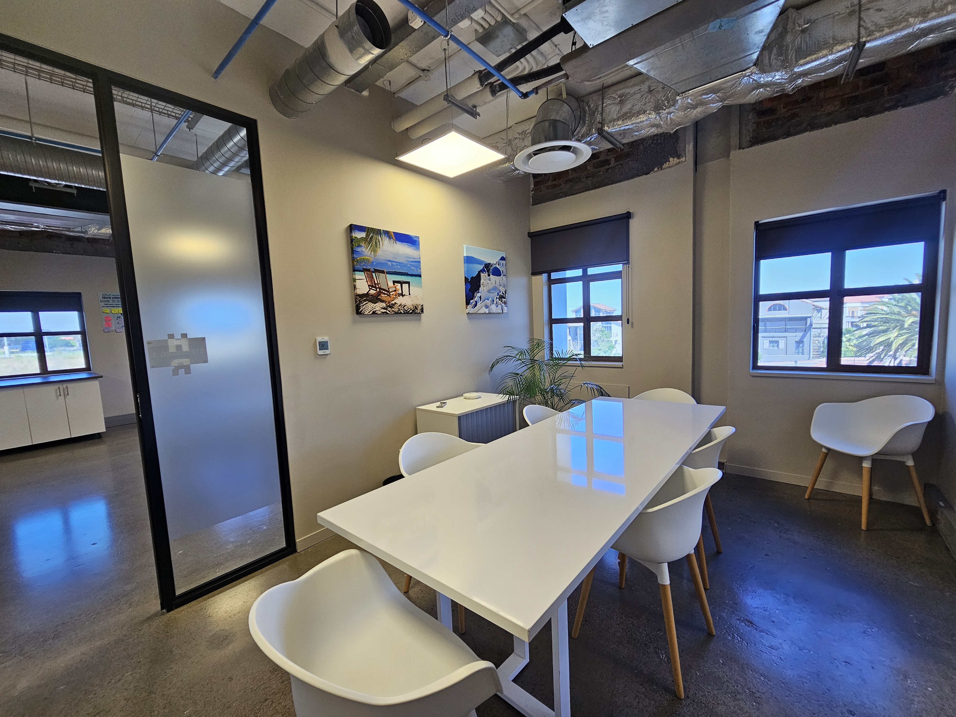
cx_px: 478
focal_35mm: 13
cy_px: 358
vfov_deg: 89.9
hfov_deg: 106.2
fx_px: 359
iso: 100
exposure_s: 1/60
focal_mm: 2.2
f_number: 2.2
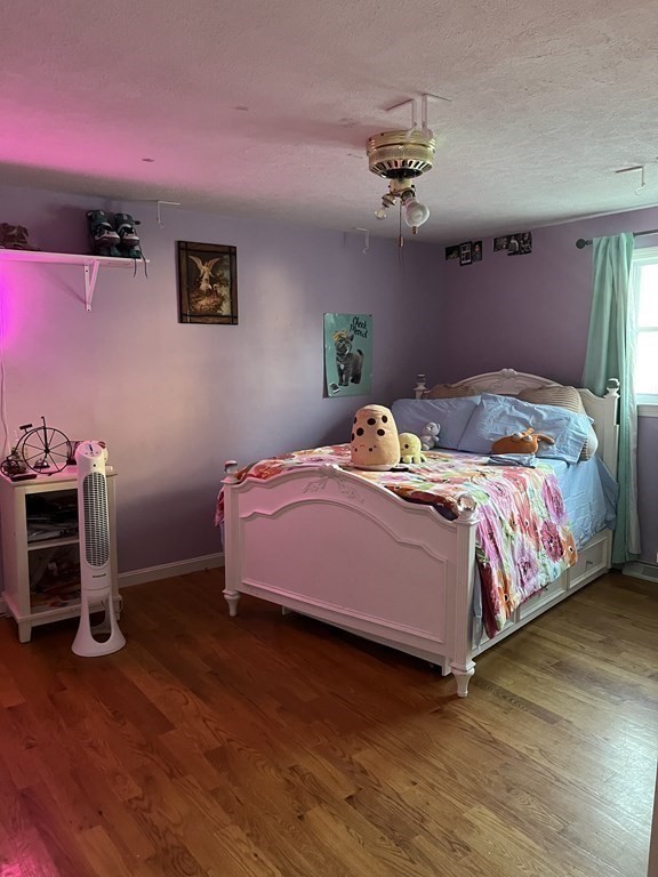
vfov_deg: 67.3
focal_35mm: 26
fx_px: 659
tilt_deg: -7.2
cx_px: 329
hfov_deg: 53.1
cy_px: 438
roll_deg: -0.4
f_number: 1.6
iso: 500
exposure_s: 1/30
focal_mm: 5.1
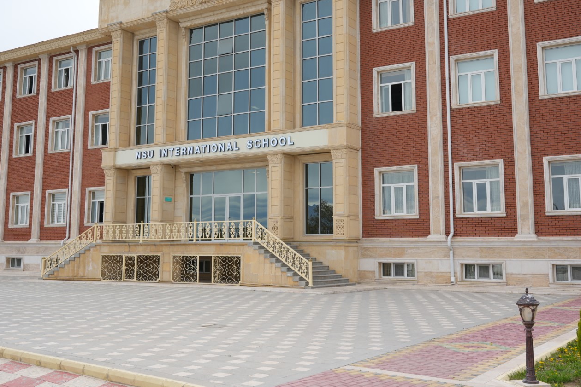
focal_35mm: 45
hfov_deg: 43.6
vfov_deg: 29.7
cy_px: 145
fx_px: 726
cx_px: 289
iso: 100
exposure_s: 1/125
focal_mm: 35
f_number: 8
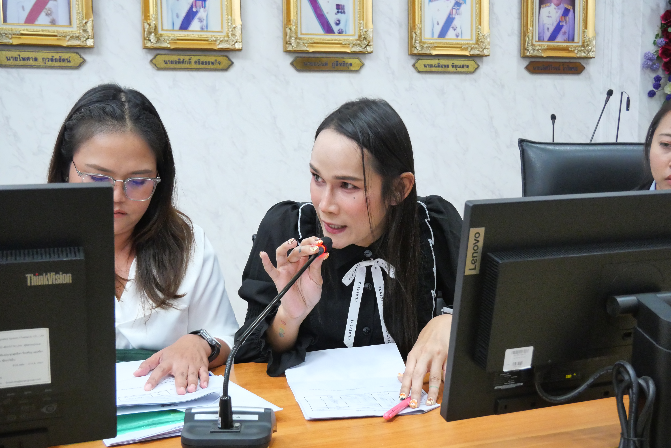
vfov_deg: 32.7
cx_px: 336
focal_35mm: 41
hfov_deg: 47.4
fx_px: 765
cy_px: 224
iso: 3200
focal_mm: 20
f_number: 5
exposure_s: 1/50
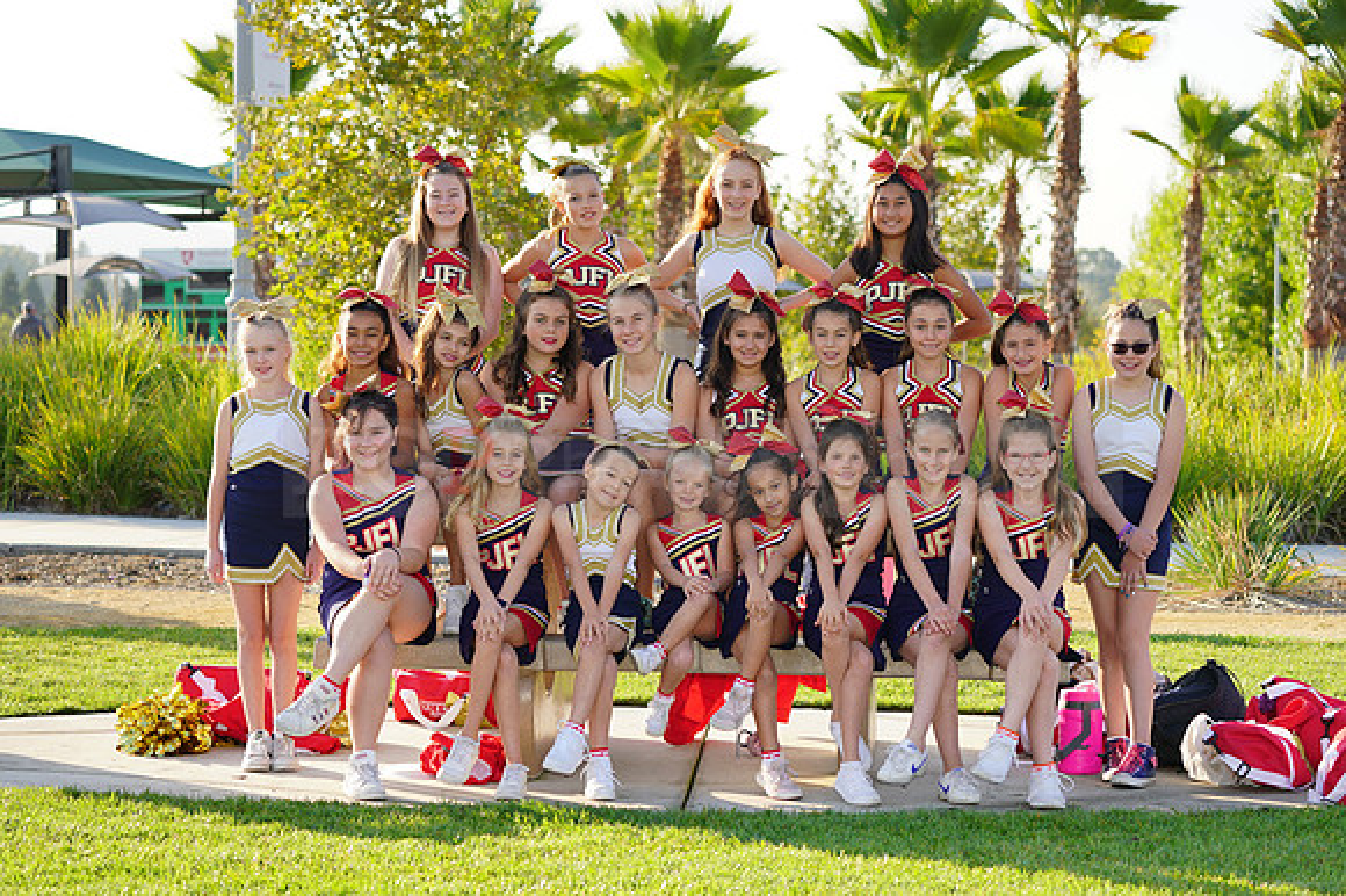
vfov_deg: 13.7
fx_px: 3737
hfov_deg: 20.4
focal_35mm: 100
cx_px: 673
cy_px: 448
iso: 100
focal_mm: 100
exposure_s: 1/250
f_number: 5
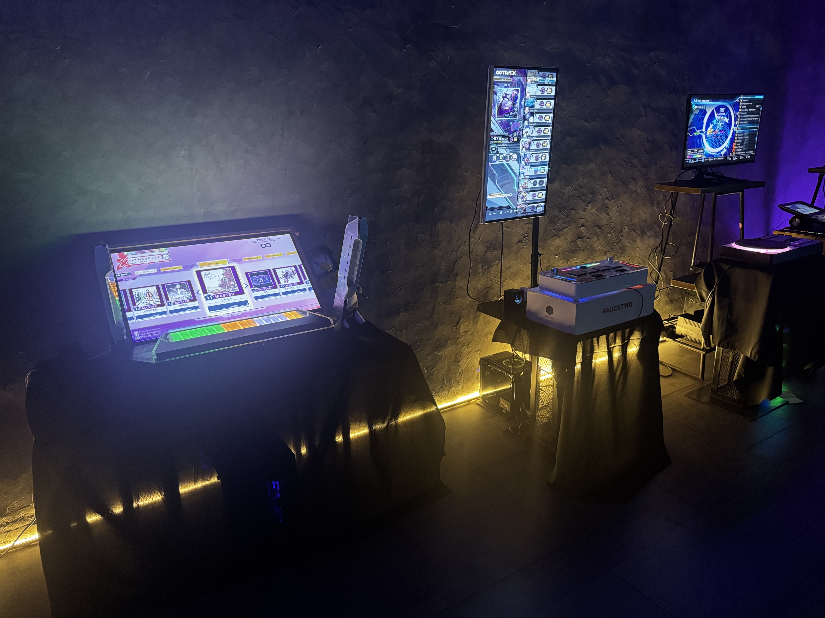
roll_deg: +1.4
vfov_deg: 56.8
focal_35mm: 24
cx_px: 412
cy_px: 309
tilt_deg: -18.3
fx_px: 572
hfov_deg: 71.6
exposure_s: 1/40
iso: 1000
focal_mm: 6.76
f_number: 1.78
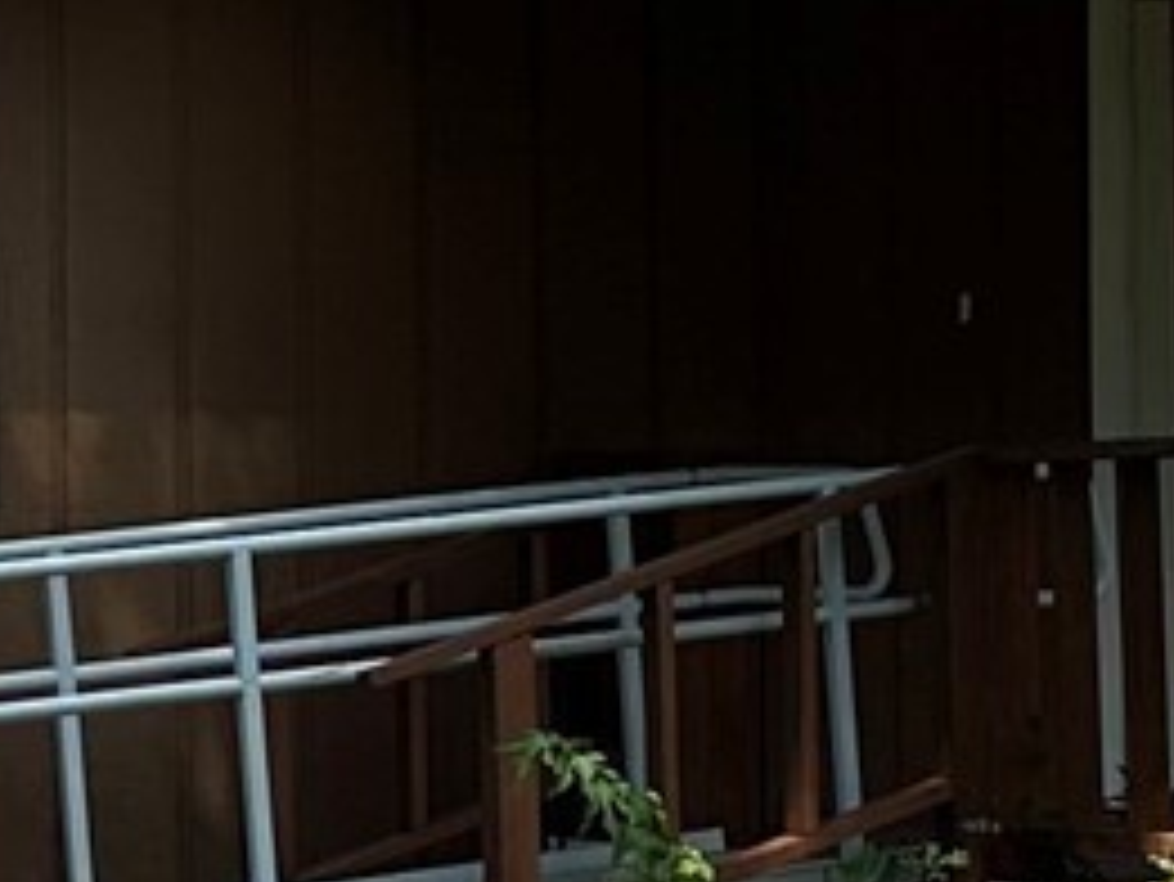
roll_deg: +0.5
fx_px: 6379
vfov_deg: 7.9
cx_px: 1075
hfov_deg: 10.5
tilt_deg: +0.5
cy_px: 392
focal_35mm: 188
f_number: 1.78
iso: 80
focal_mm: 6.86
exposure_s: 1/4016
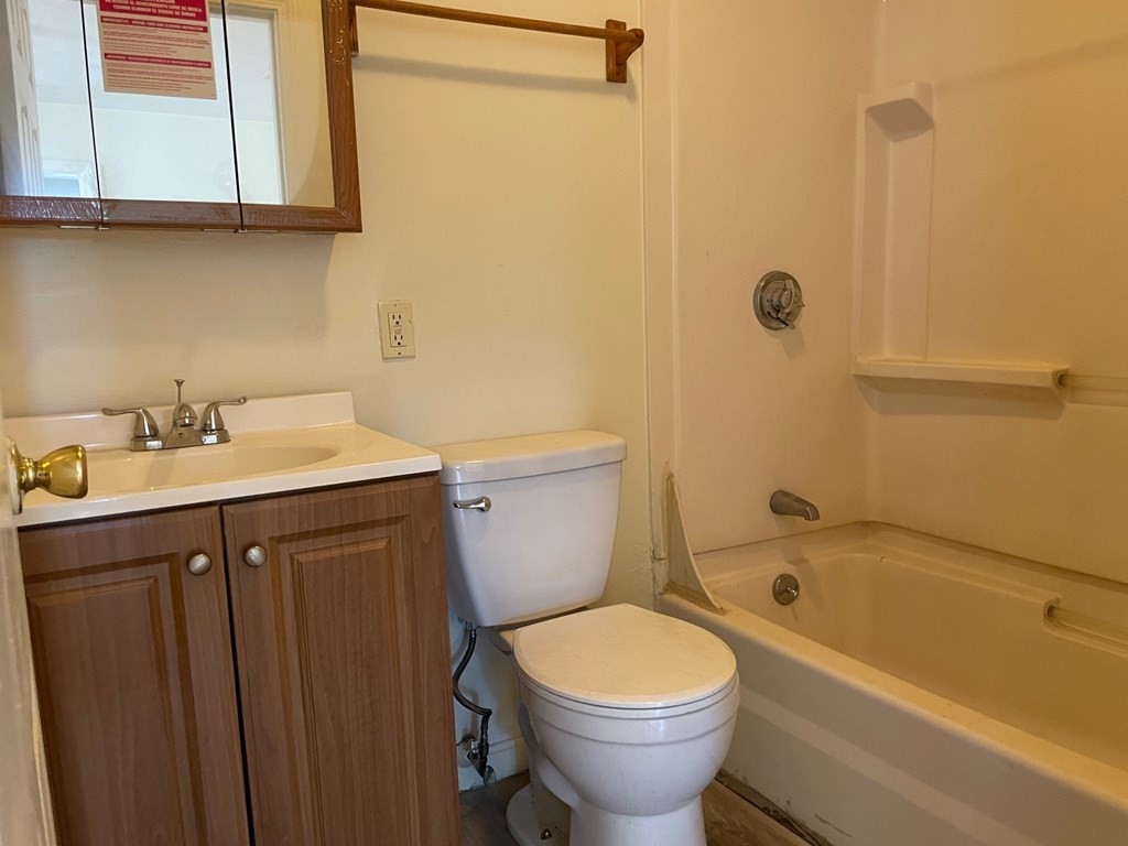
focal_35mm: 26
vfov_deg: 53.1
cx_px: 564
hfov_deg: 67.3
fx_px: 847
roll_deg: +0.8
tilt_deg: -6.0
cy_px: 423
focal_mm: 4.2
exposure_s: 1/60
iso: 250
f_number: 1.6
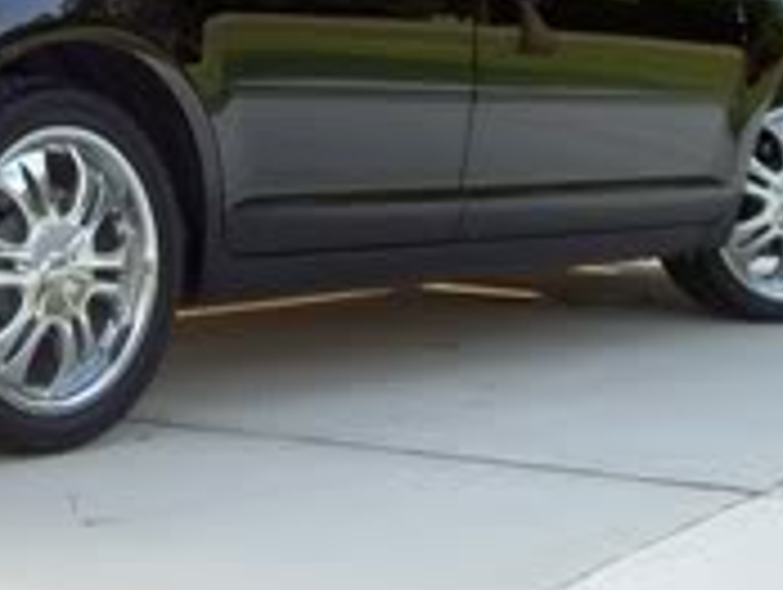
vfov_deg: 13.1
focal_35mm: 112
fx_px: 2537
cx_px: 0
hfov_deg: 17.2
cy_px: 38
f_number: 2.8
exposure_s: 1/125
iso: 50
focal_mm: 8
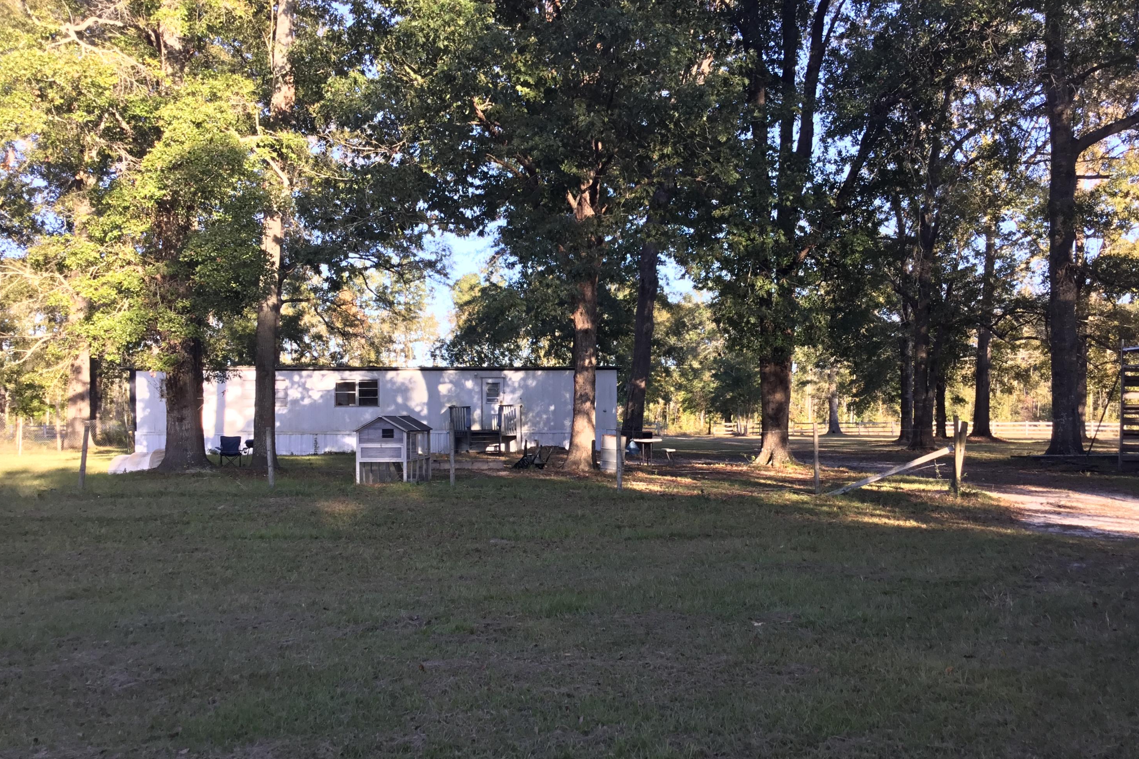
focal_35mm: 33
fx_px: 1044
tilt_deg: +0.1
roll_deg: +0.5
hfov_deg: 57.2
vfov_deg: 39.9
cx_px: 574
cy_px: 431
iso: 25
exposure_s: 1/120
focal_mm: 3.3
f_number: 2.4
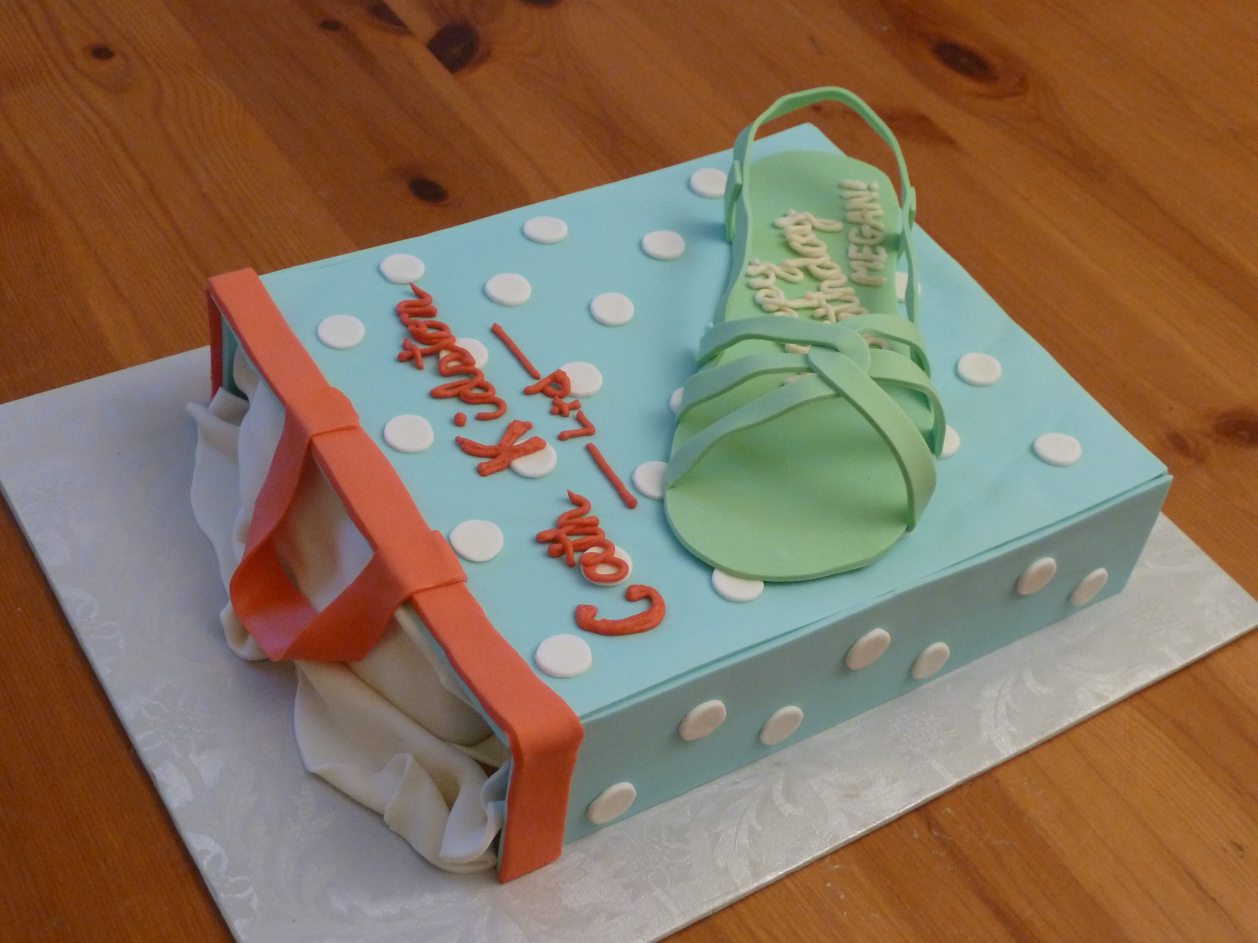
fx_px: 1744
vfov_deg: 30.3
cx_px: 629
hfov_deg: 39.7
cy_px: 472
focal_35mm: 48
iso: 400
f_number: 3.8
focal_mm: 7.9
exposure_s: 1/30
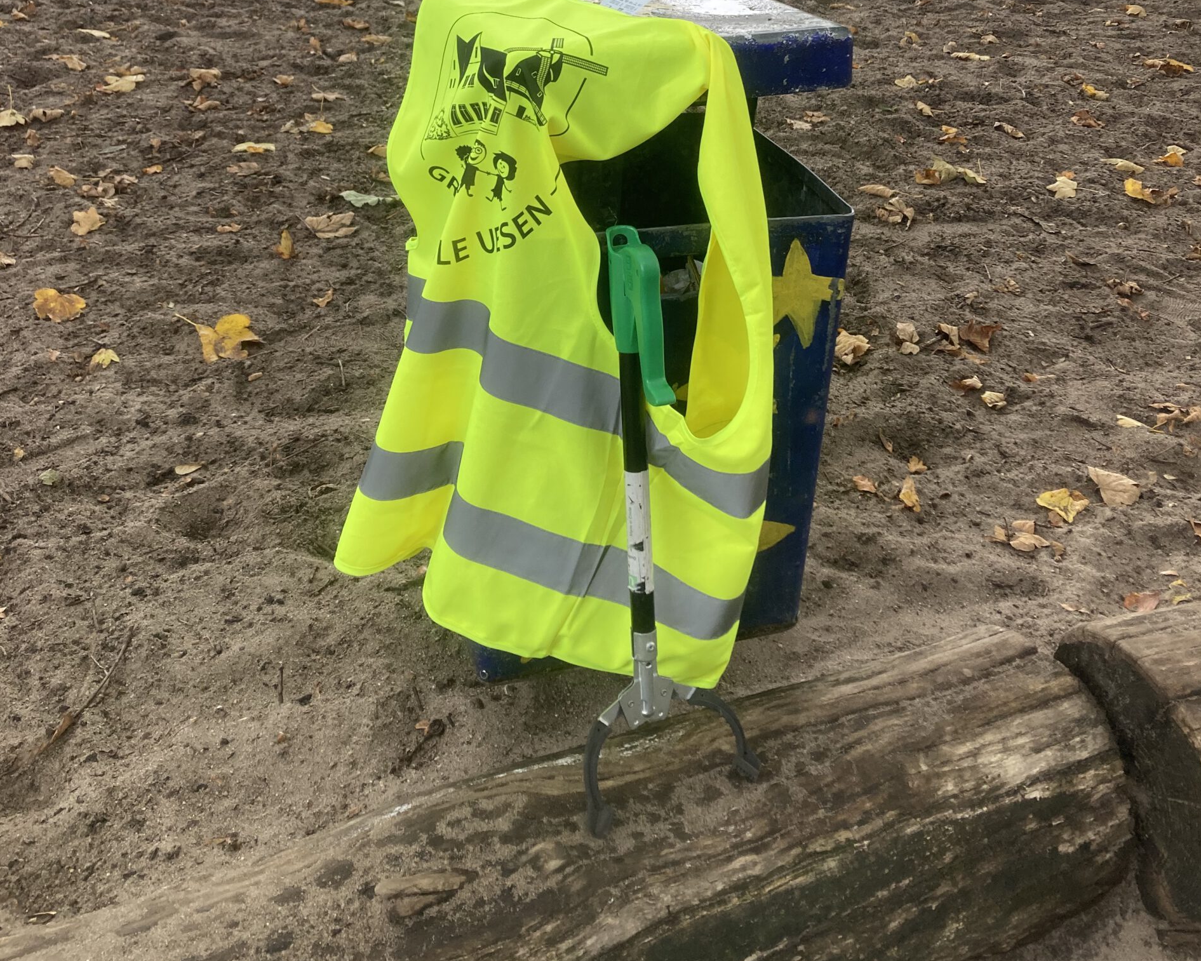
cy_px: 163
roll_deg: +0.3
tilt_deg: -17.4
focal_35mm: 37
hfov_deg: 49.1
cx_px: 598
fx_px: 1315
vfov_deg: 38.3
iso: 50
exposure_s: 1/121
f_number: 1.8
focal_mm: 3.99
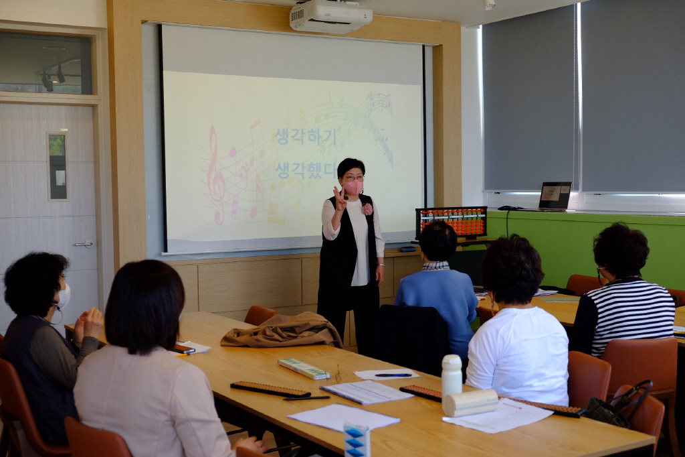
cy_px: 228
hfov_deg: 41.9
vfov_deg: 28.6
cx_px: 342
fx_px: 894
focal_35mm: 47
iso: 500
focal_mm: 31.5
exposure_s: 1/250
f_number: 3.6
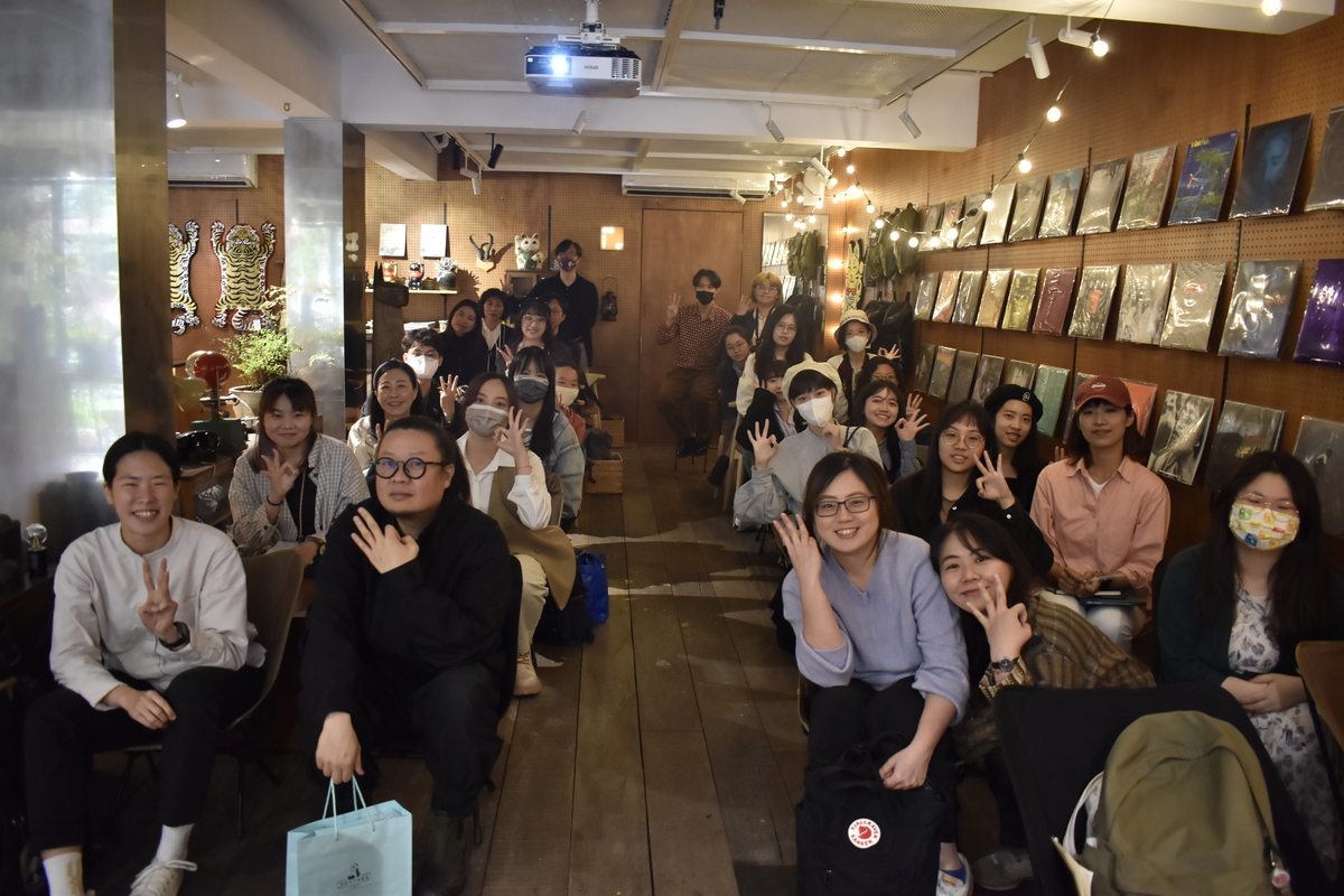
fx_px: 1008
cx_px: 672
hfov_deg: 67.4
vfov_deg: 47.9
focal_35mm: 27
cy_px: 448
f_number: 3.5
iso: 1000
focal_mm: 18
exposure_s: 1/30
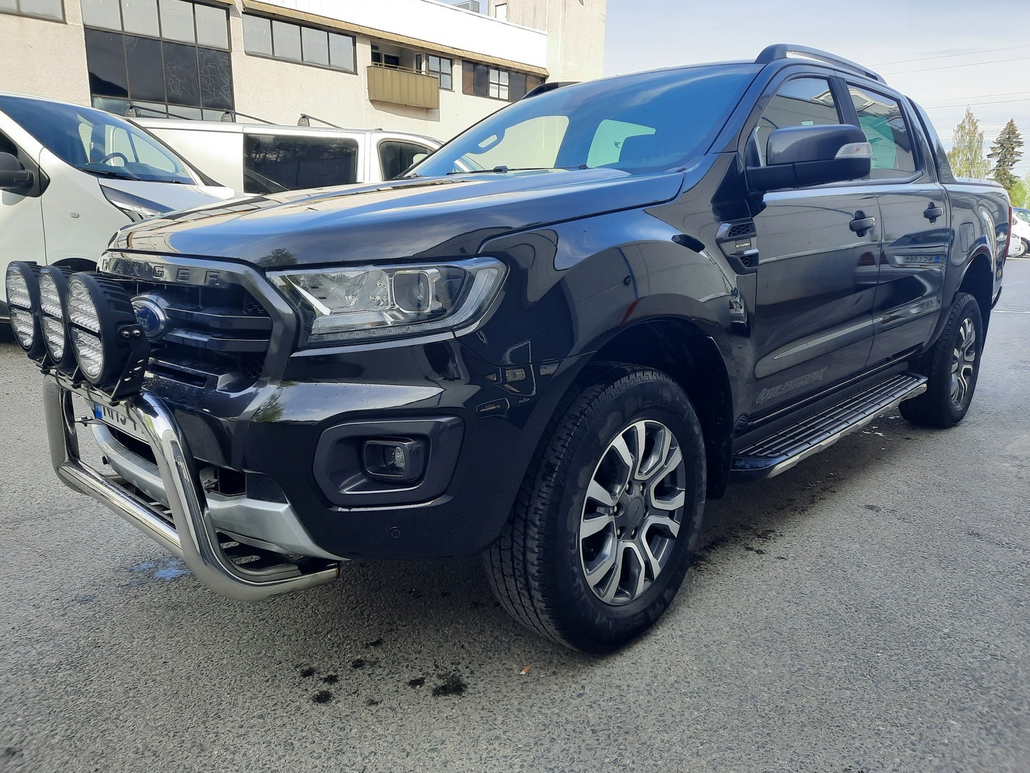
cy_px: 386
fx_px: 744
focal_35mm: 25
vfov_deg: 54.9
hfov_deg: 69.4
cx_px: 515
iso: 32
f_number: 2
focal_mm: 4.6
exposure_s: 1/149
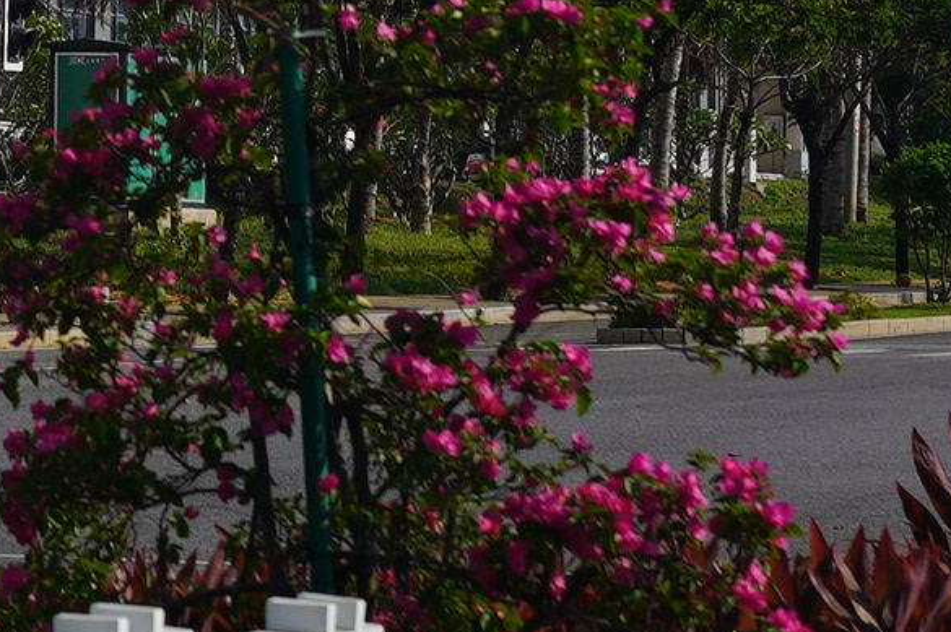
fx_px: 7469
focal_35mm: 283
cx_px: -827
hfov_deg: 7.1
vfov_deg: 4.8
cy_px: -721
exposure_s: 1/1000
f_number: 5
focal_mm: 55
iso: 100
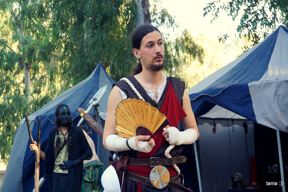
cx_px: 144
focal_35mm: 46
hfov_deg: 42.4
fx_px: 372
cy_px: 96
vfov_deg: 28.9
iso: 640
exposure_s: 1/160
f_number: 5
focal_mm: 31
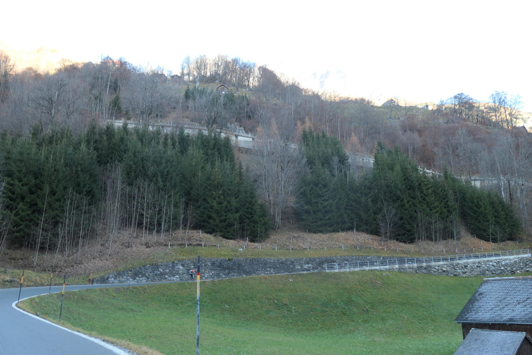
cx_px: 266
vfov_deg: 45.0
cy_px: 178
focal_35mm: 29
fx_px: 429
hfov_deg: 63.7
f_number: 3.5
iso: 200
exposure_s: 1/100
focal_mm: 10.6
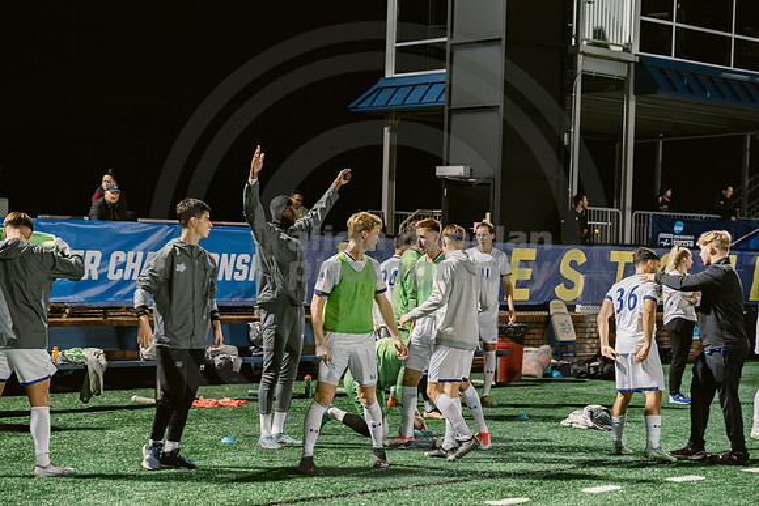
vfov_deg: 19.5
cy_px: 253
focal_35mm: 70
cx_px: 380
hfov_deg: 28.8
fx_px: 1476
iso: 2500
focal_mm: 70
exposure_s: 1/200
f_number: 3.5
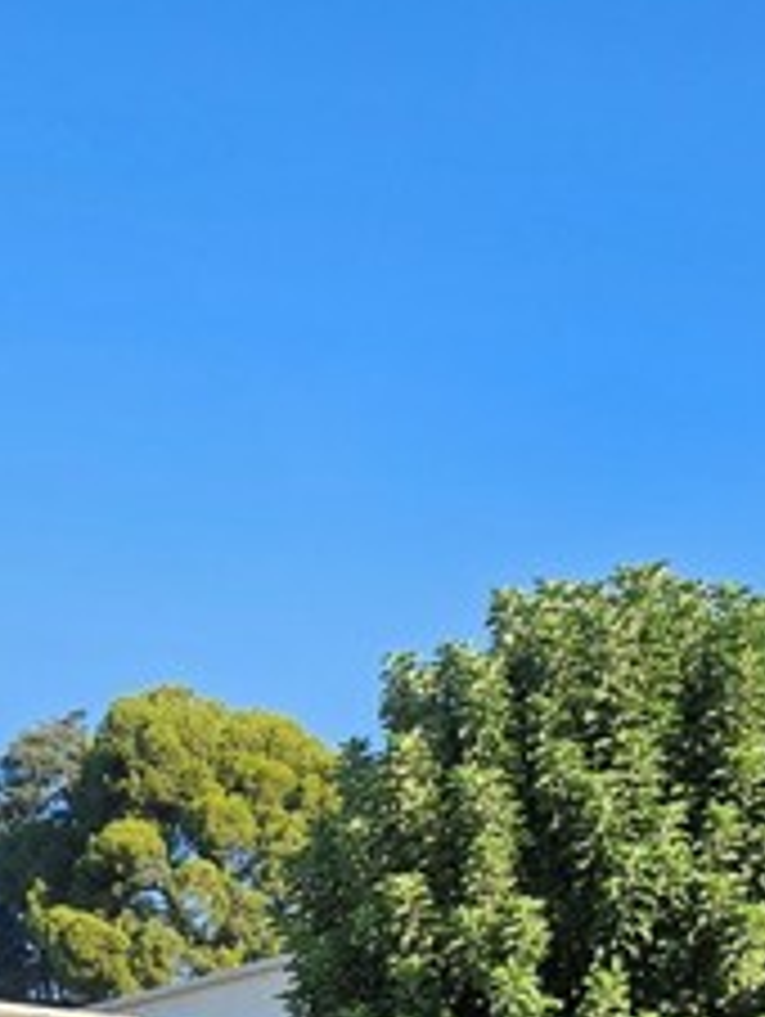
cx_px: 207
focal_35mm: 65
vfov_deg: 25.4
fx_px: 1912
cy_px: 1346
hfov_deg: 22.5
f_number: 1.8
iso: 25
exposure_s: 1/807
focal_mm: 5.4
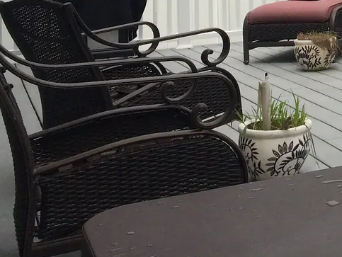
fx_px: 949
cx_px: 474
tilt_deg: +3.5
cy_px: -166
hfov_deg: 18.6
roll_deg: +2.7
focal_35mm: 96
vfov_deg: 14.1
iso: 32
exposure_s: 1/2283
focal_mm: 4.15
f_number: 2.2
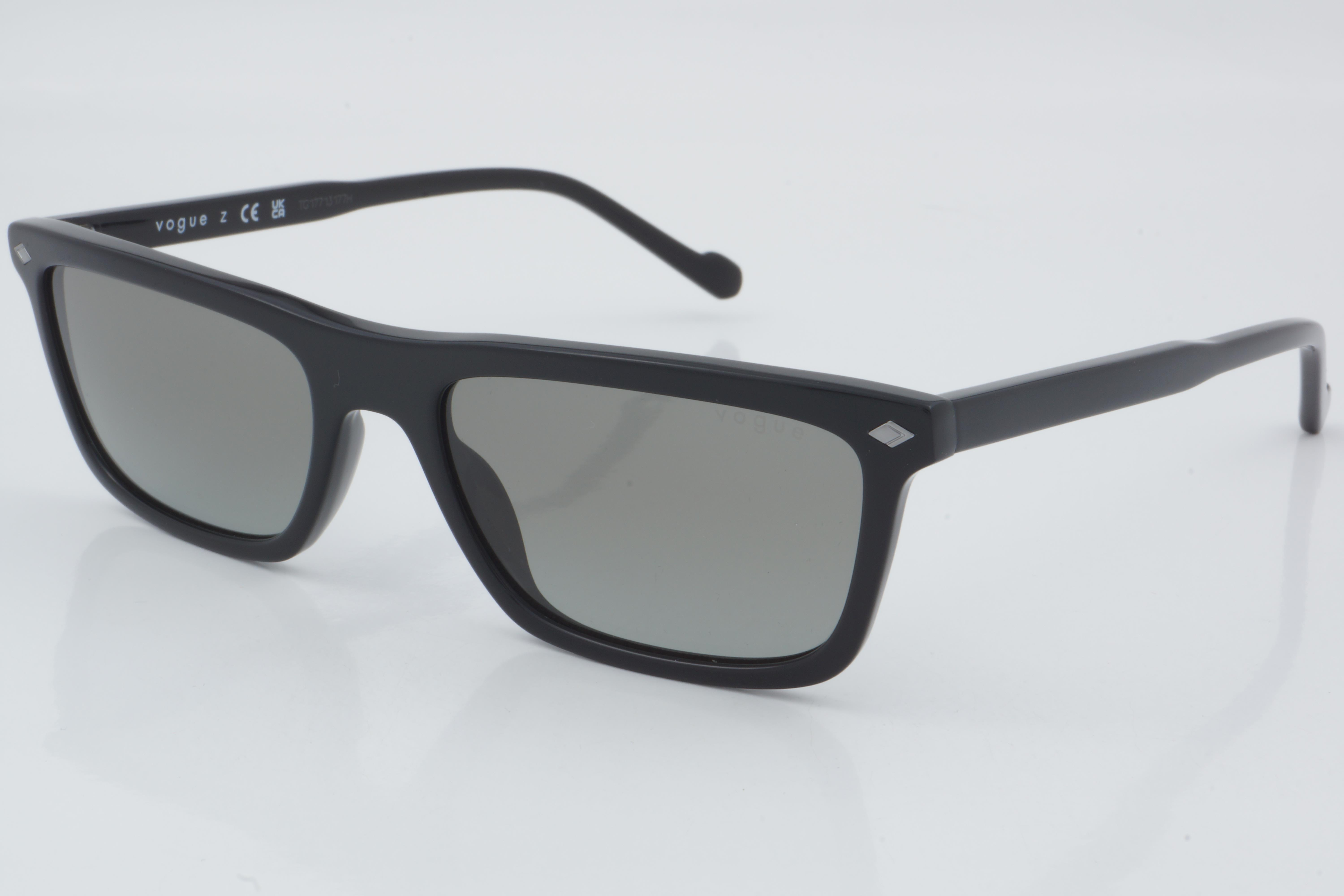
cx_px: 672
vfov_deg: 18.2
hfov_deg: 27.0
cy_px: 448
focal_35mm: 75
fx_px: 2800
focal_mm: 50
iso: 100
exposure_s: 1/3
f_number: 32
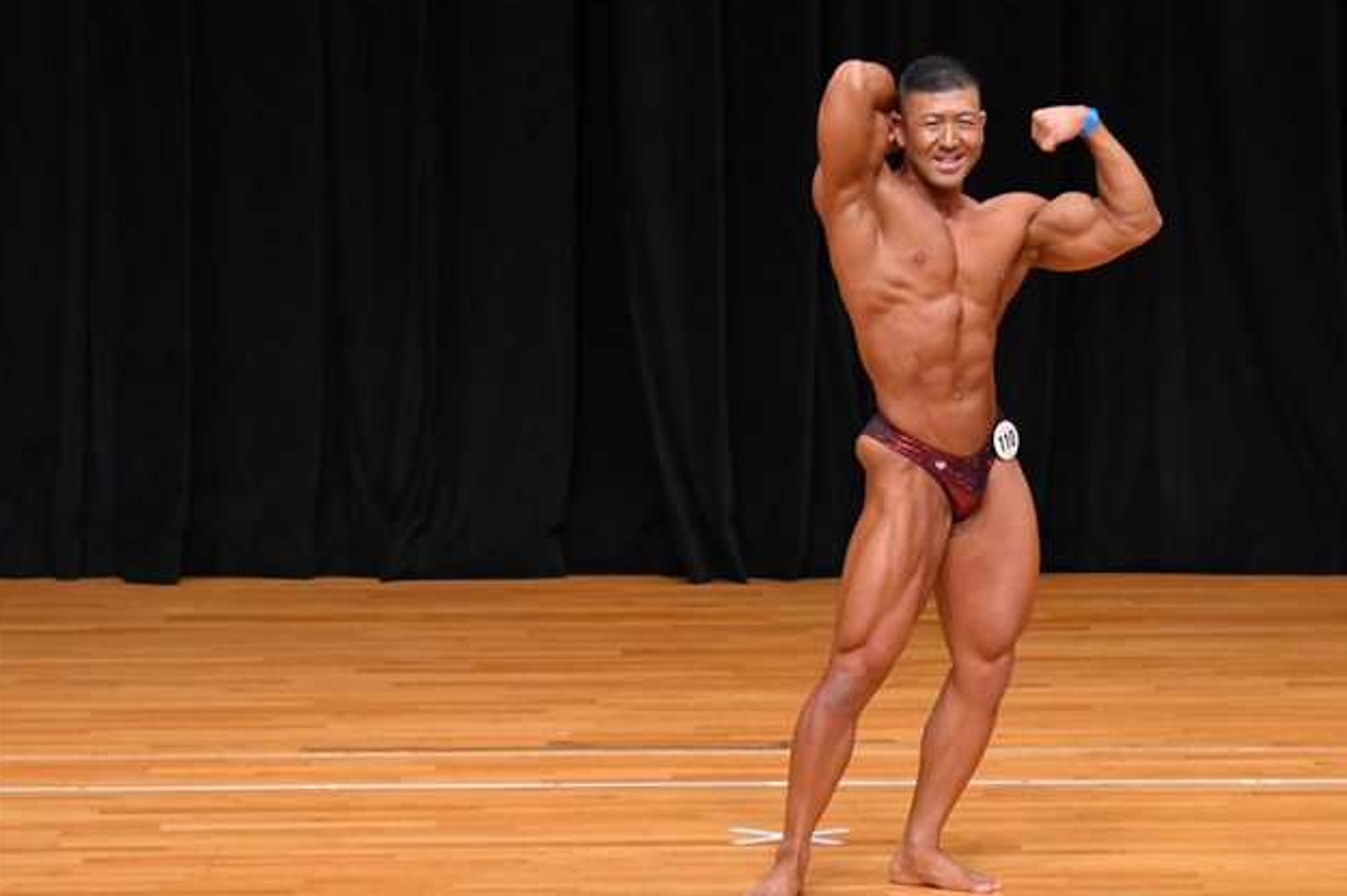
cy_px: 491
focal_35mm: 279
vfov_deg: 4.9
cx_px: 822
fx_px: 10433
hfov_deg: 7.4
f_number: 5.6
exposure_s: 1/400
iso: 3200
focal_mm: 150
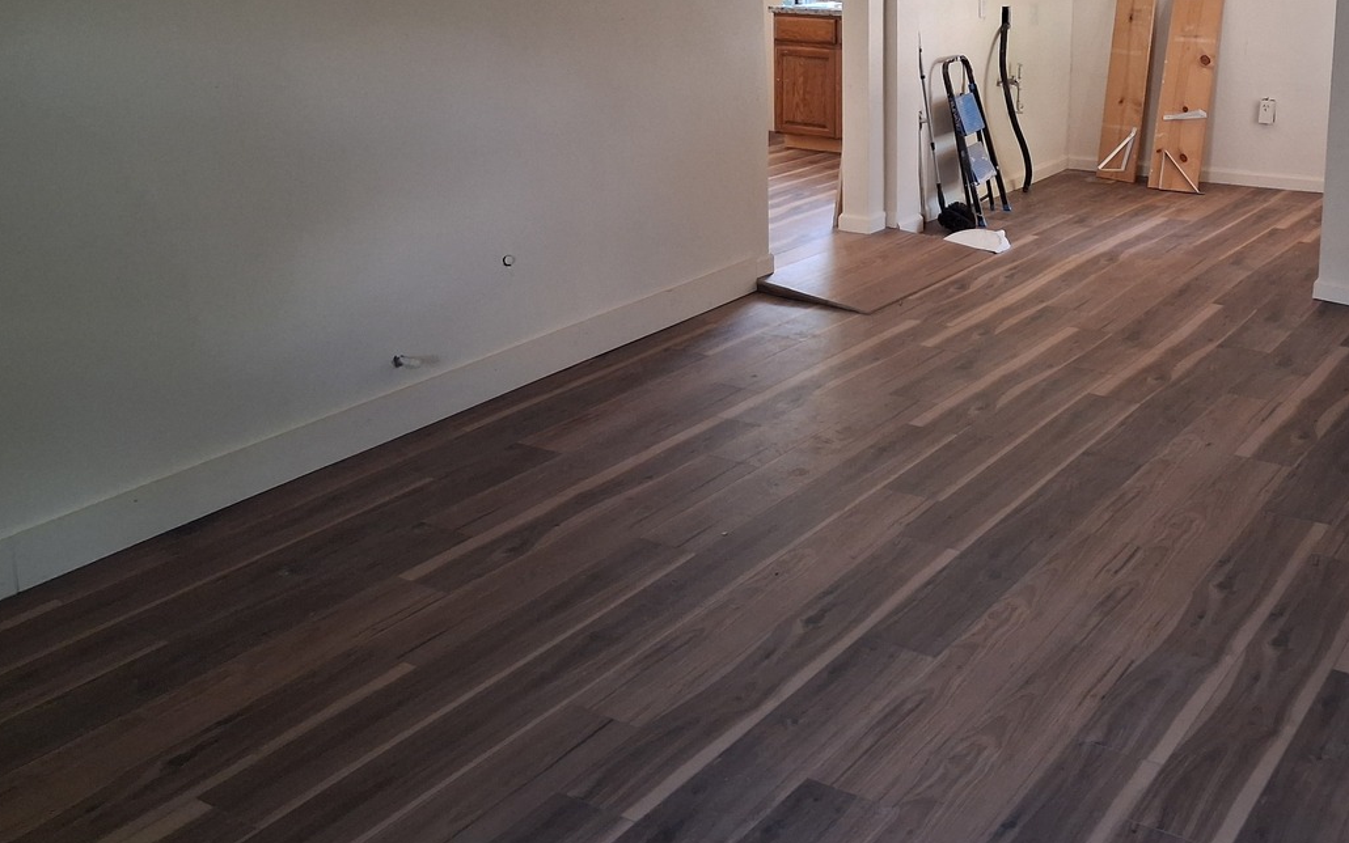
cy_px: 175
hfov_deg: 48.5
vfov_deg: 31.2
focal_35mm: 40
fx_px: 1471
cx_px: 892
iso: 250
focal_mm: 4
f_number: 1.8
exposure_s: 1/50
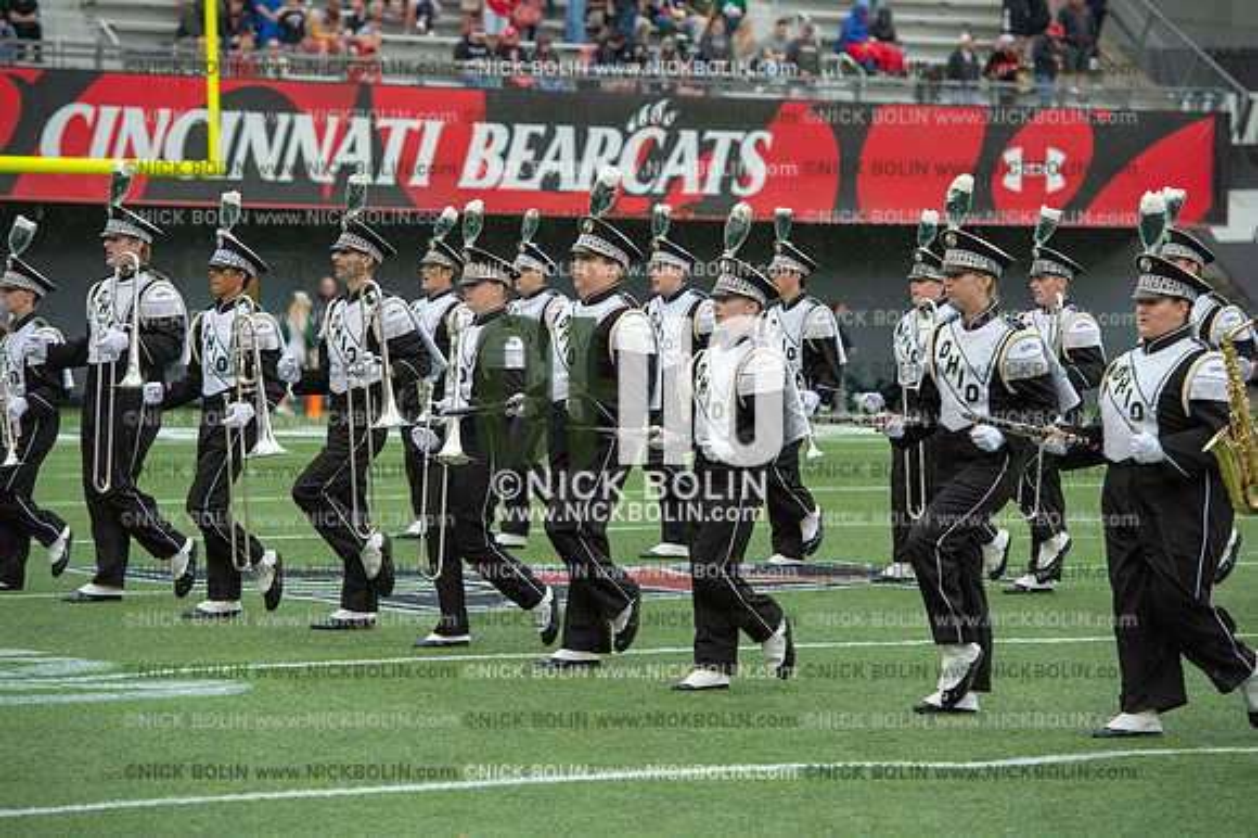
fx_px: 5064
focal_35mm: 145
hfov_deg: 14.2
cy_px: 419
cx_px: 629
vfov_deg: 9.5
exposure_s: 1/500
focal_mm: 145
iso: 400
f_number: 4
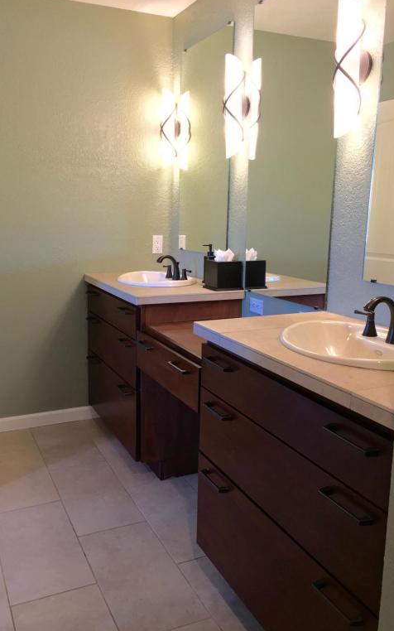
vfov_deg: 61.2
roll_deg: -0.3
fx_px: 533
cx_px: 171
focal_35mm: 31
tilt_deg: -10.8
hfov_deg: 40.5
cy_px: 314
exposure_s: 1/30
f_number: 2.2
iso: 80
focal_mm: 4.15
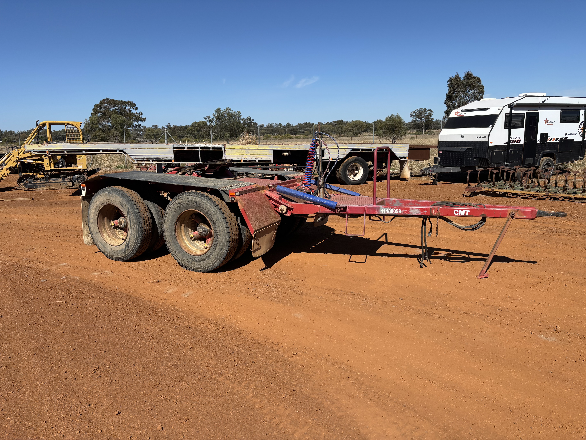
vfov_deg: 53.1
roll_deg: +0.9
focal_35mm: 26
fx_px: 440
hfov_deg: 67.3
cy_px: 220
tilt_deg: -12.5
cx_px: 293
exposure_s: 1/4255
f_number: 1.6
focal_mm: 5.96
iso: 50
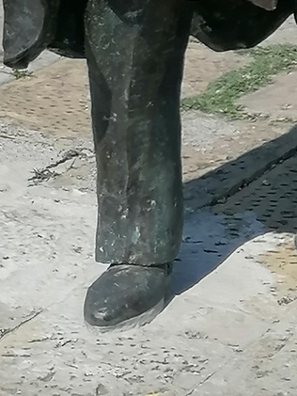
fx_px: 2344
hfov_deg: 7.1
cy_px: -177
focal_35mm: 205
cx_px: 539
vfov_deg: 9.4
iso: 50
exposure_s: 1/2000
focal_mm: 4.75
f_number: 1.8
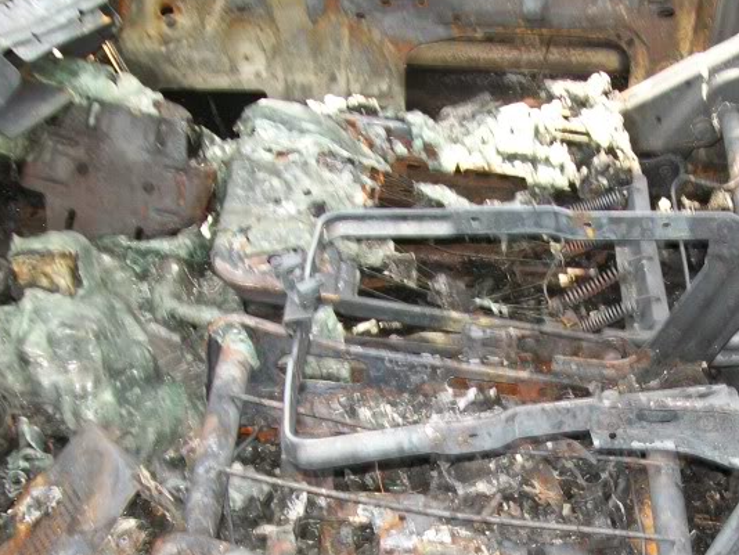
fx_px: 1474
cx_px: 562
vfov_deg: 20.9
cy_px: 494
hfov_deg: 27.7
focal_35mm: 69
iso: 64
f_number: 2.7
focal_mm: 6
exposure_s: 1/60
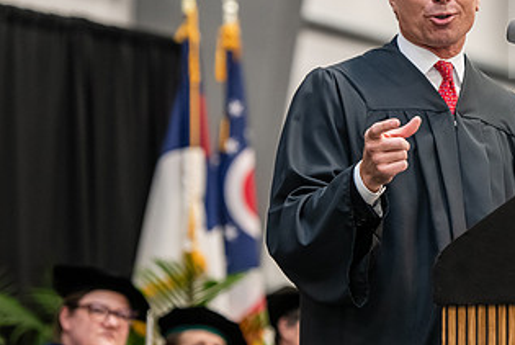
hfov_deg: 8.6
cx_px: 459
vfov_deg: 5.8
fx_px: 3424
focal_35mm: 239
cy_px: 140
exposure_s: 1/200
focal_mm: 130
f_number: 3.2
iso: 3200
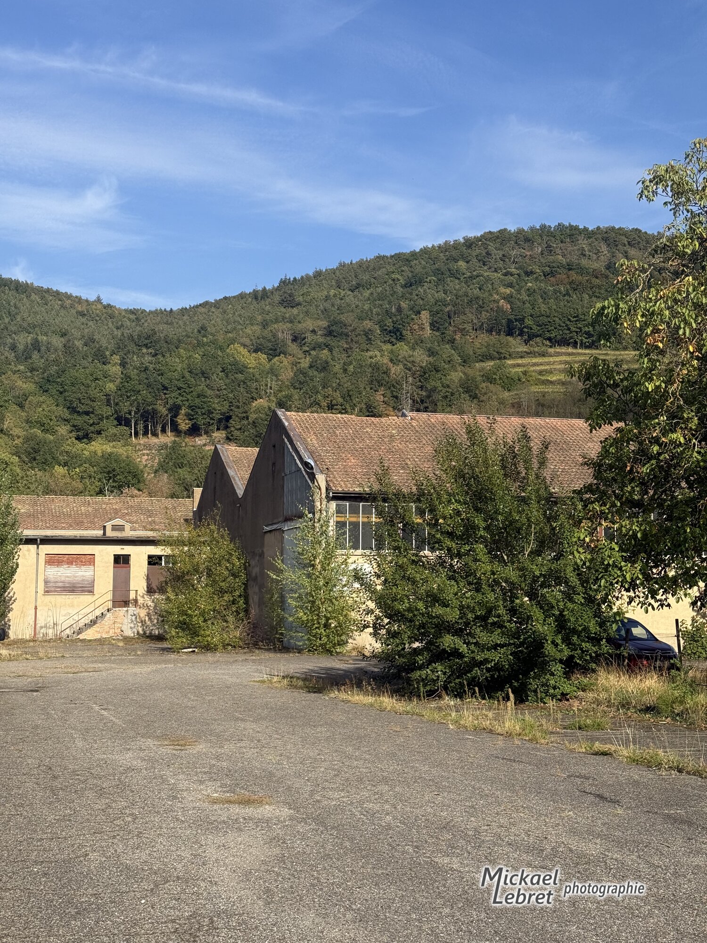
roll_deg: -0.8
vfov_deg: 39.7
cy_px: 472
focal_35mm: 48
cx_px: 354
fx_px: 1307
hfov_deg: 30.3
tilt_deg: +6.5
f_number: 1.78
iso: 64
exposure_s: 1/3704
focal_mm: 6.76
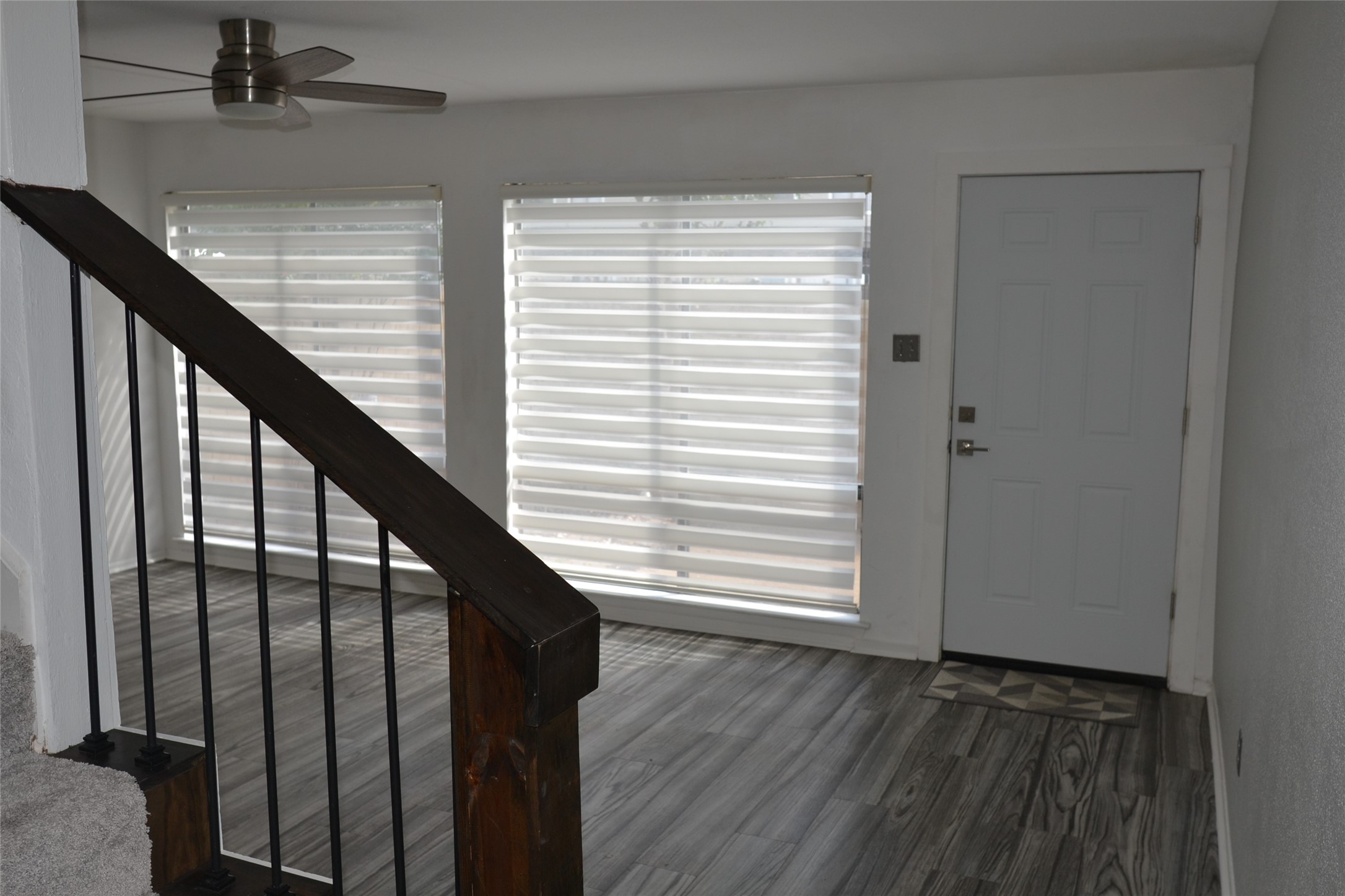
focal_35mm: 30
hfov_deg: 61.9
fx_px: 1121
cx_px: 672
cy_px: 448
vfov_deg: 43.6
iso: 160
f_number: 4
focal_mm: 20
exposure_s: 1/125
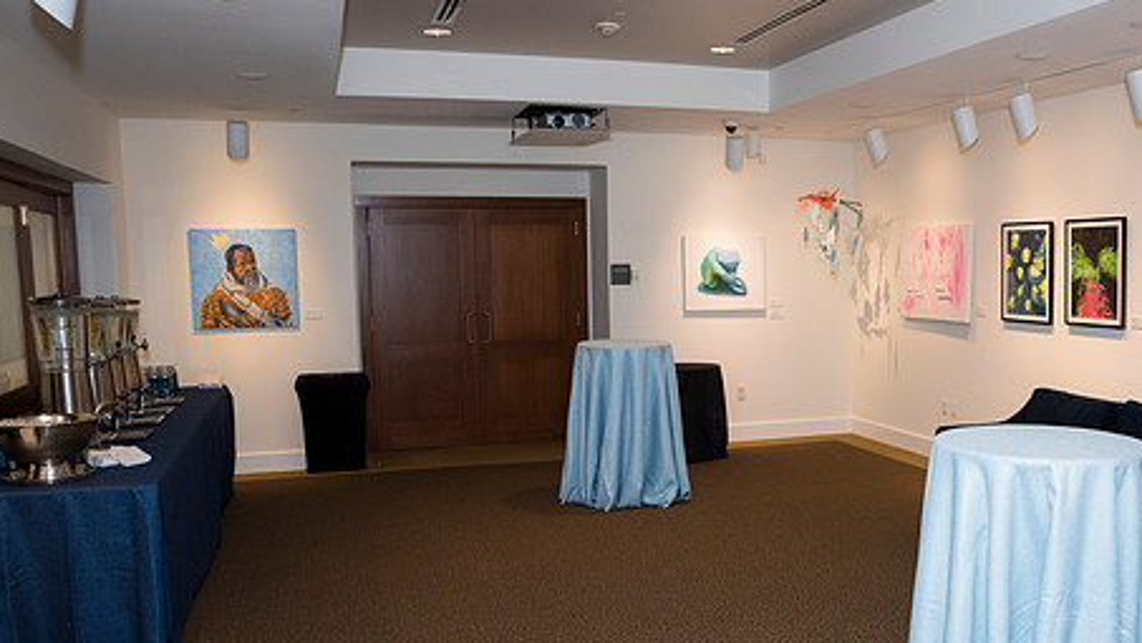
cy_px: 406
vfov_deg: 34.5
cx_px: 743
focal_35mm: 34
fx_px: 1030
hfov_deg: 57.0
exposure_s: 1/125
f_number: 5
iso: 800
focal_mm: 24
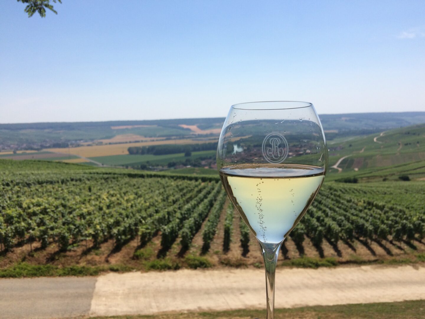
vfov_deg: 48.2
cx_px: 212
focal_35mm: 29
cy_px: 160
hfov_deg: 61.7
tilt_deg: -6.9
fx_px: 356
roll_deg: +1.0
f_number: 2.2
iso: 32
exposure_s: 1/3425
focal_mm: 4.15
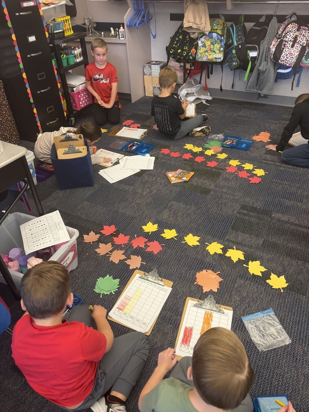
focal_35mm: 24
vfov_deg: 71.6
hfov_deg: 56.8
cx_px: 154
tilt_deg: -37.2
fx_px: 286
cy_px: 206
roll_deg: +4.3
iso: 160
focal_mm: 6.76
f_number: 1.78
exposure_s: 1/60
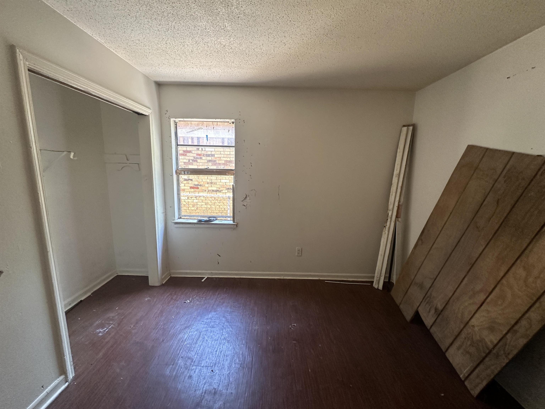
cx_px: 272
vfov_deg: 85.7
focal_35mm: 14
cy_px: 204
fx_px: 220
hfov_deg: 102.1
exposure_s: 1/99
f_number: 2.2
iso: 250
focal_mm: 2.22
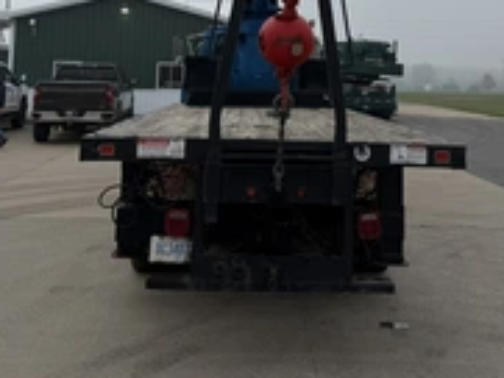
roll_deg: -1.0
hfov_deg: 36.0
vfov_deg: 26.0
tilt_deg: +6.8
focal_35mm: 53
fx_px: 772
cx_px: 298
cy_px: -8
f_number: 1.78
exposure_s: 1/3145
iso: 80
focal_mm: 6.76
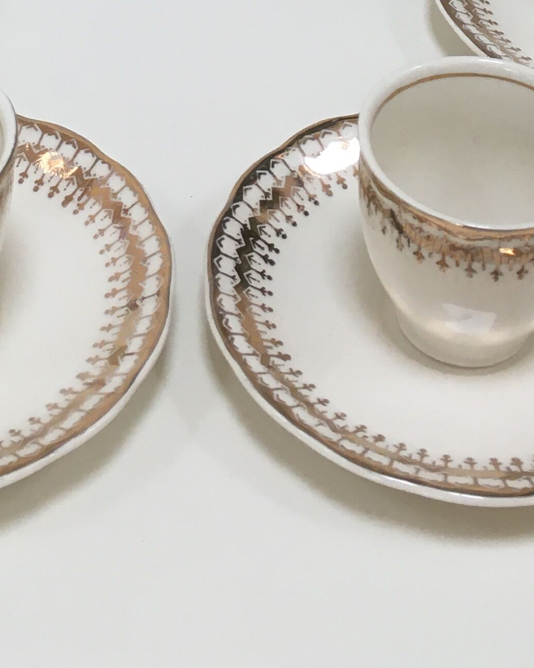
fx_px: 1738
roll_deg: +0.5
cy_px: -281
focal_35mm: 88
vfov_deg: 19.4
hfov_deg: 17.4
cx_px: 190
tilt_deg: -28.4
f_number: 2.2
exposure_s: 1/33
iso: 25
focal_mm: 4.15
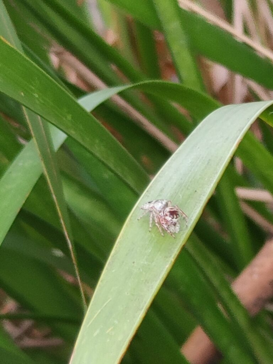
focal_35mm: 260
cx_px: 136
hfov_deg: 5.7
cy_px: 182
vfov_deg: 7.6
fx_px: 2734
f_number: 1.8
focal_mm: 5.58
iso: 50
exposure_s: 1/61
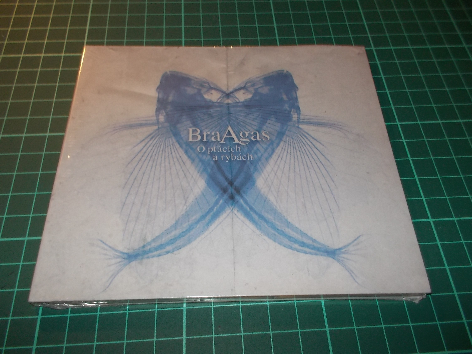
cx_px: 236
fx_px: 395
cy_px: 177
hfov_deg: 61.7
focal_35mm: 29
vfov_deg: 48.2
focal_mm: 4.1
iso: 200
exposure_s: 1/30
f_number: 3.3
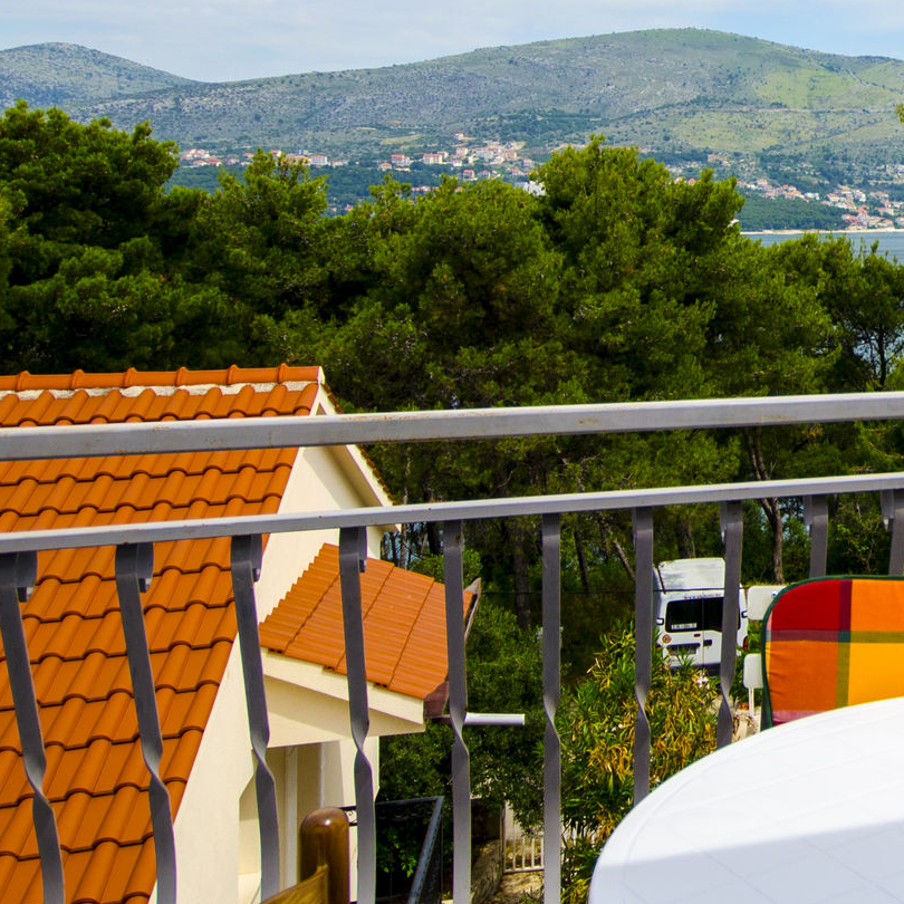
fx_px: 1300
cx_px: 1048
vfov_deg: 37.3
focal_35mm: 44
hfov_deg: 32.6
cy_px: 210
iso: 100
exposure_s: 1/800
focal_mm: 10
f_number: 6.3
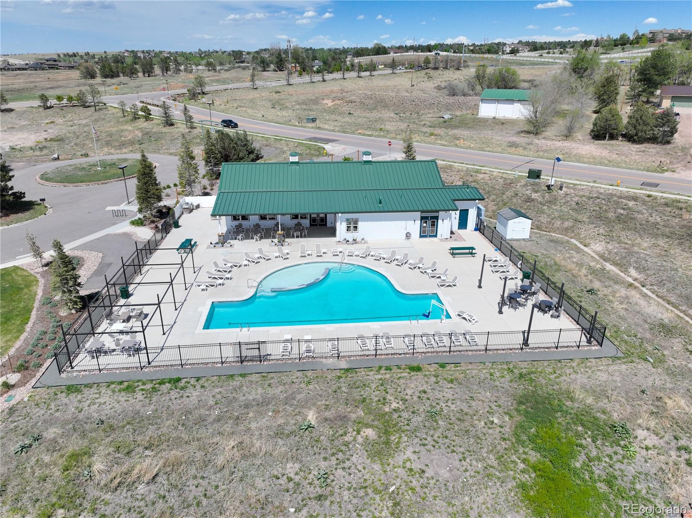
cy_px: 259
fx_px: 479
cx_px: 346
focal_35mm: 24
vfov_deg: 56.8
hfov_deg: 71.6
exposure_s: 1/2500
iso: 100
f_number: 2.8
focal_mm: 12.29
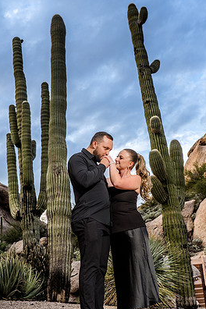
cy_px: 173
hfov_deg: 31.9
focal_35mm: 42
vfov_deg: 46.3
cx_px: 108
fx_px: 360
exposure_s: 1/250
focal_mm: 37
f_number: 5.6
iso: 250
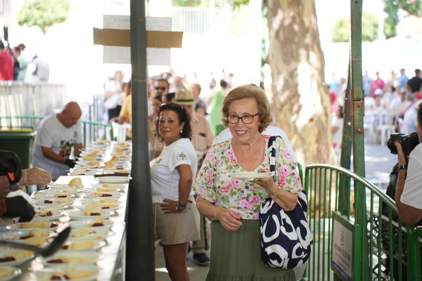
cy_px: 140
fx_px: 879
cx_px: 211
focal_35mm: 75
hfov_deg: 27.0
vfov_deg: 18.2
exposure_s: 1/250
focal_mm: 75
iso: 320
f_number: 2.8
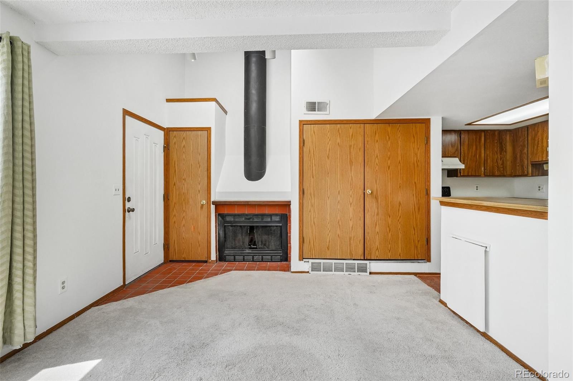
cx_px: 286
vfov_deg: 77.3
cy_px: 190
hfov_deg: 100.4
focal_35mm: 15
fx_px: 239
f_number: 8
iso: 800
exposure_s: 1/30
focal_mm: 10
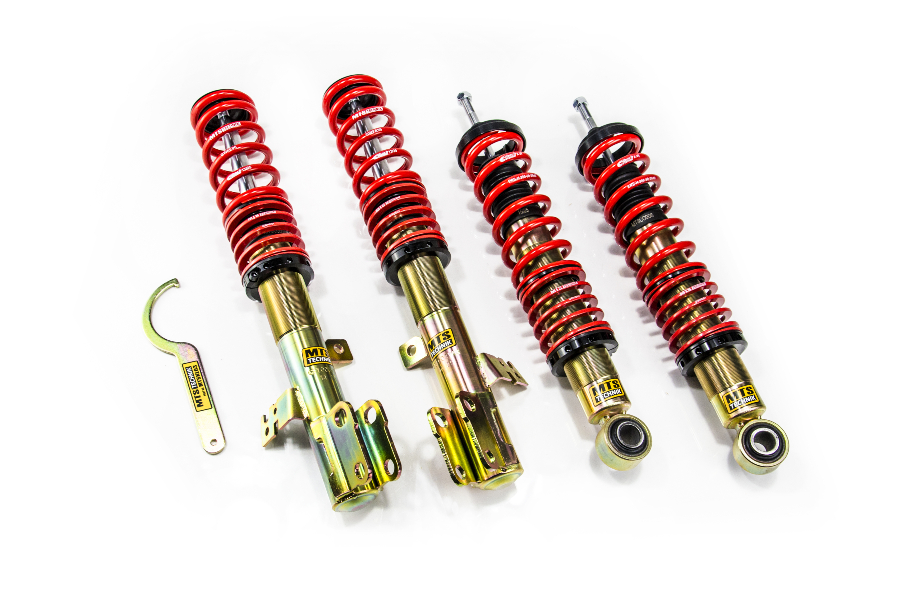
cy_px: 304
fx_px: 842
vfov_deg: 39.8
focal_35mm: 33
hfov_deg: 57.3
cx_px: 460
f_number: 6.3
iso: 200
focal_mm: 22
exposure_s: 1/160
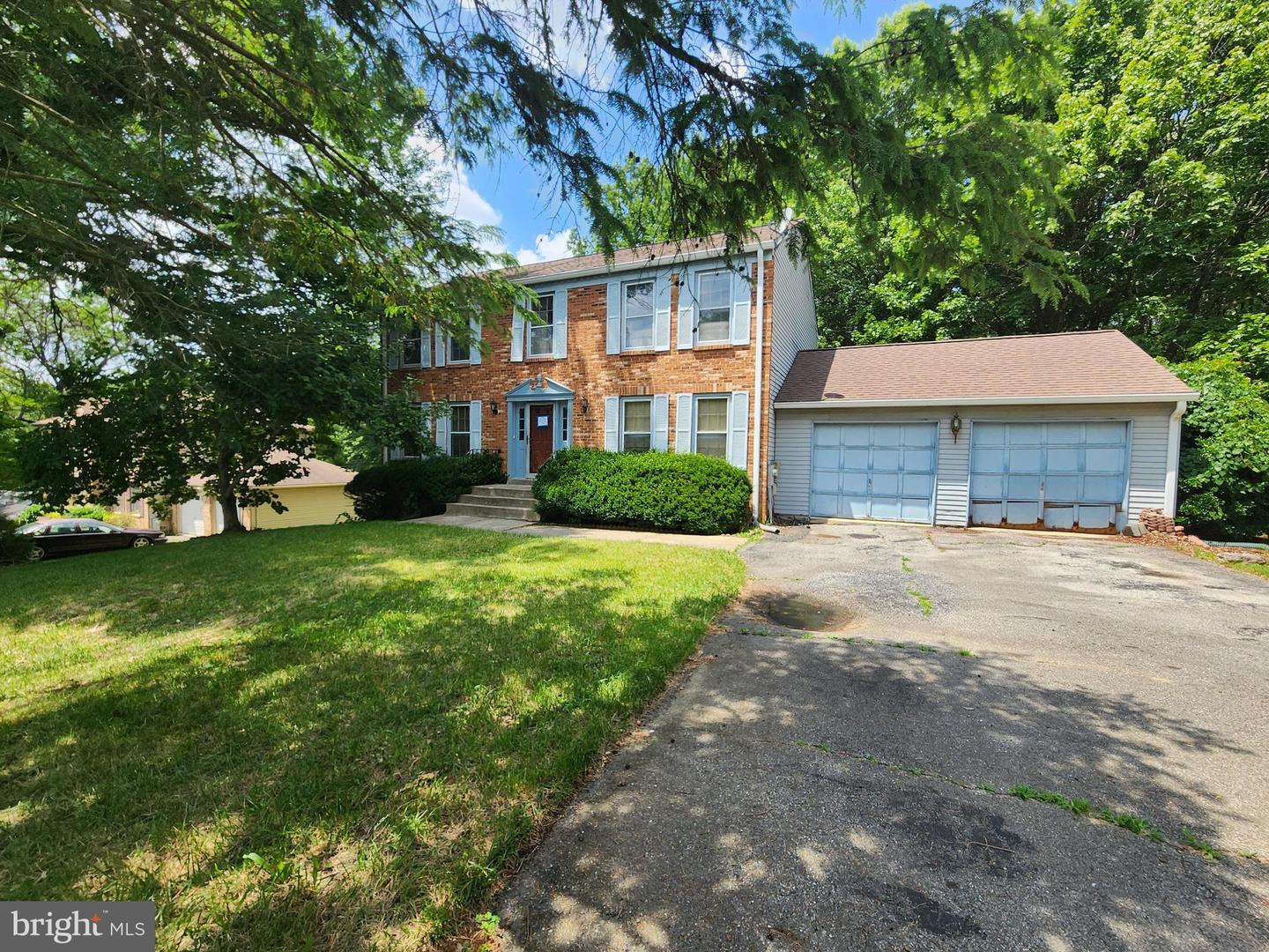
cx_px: 634
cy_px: 476
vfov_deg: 89.9
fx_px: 477
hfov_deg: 106.2
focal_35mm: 13
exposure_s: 1/788
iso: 50
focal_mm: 2.2
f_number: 2.2
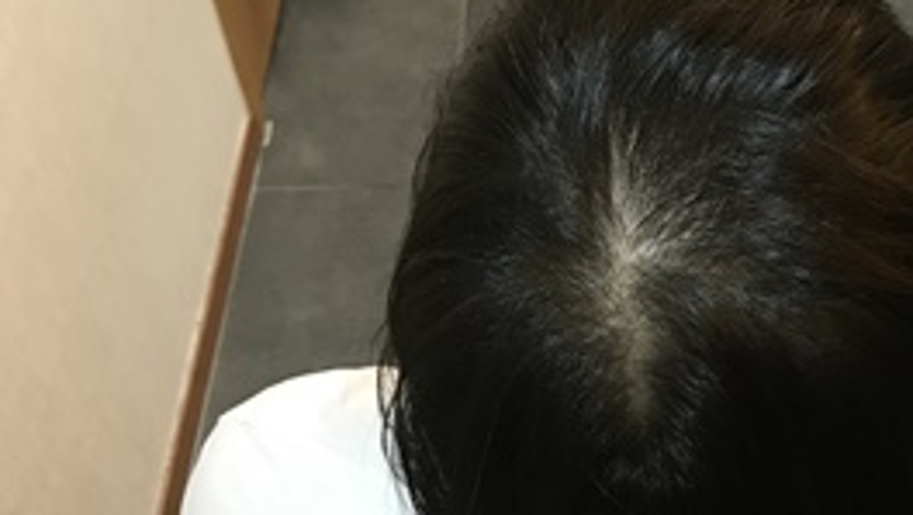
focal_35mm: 60
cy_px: 197
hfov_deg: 34.3
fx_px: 1454
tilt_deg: -46.7
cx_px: 661
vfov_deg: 20.1
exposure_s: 1/15
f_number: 1.8
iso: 100
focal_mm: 3.99
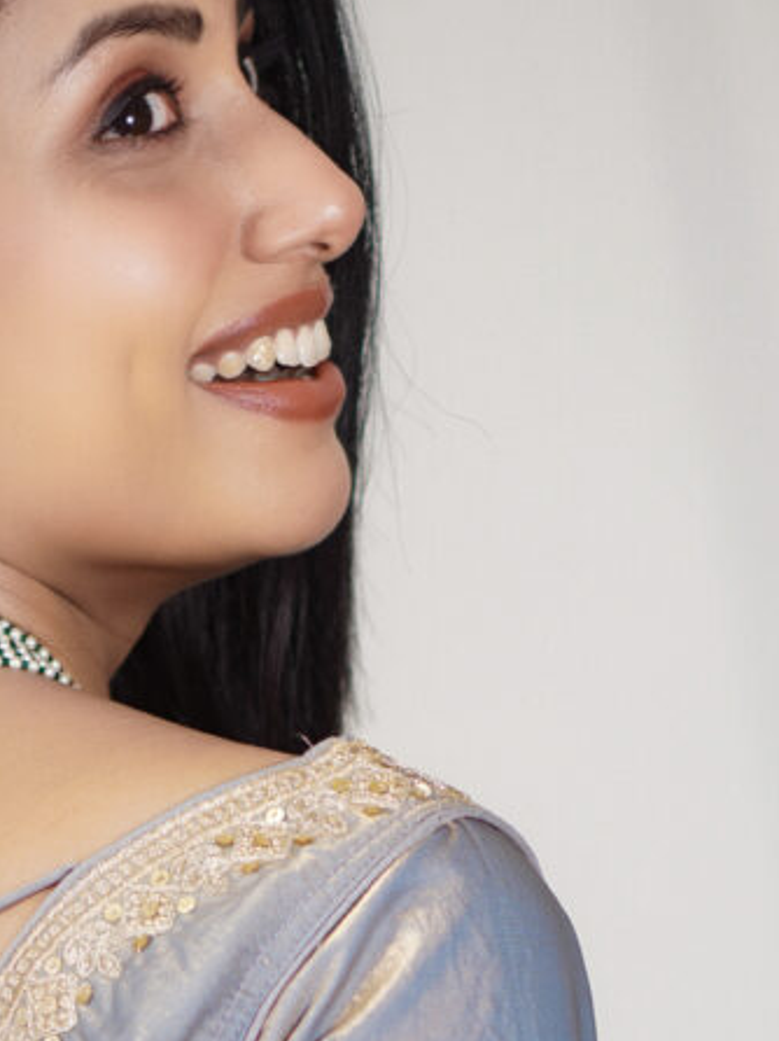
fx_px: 2613
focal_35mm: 87
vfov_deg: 22.0
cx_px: 72
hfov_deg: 16.7
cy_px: 952
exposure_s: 1/160
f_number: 8
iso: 100
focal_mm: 35
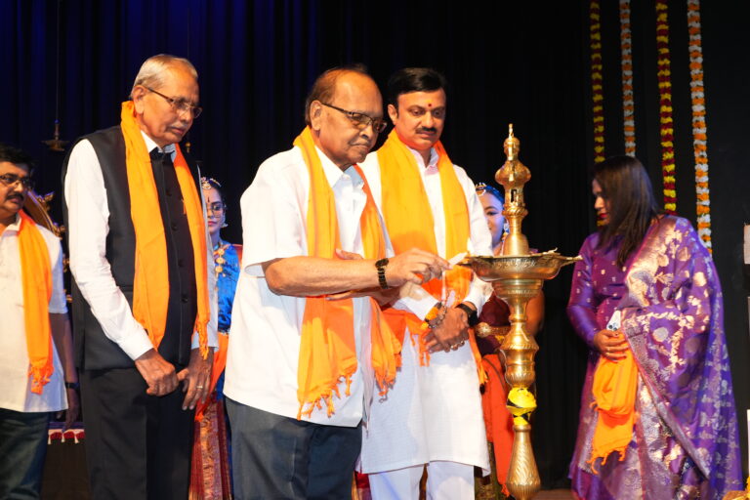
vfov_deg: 27.0
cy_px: 250
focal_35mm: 50
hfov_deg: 39.6
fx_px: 1042
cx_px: 375
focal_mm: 50
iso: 3200
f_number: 8
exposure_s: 1/100
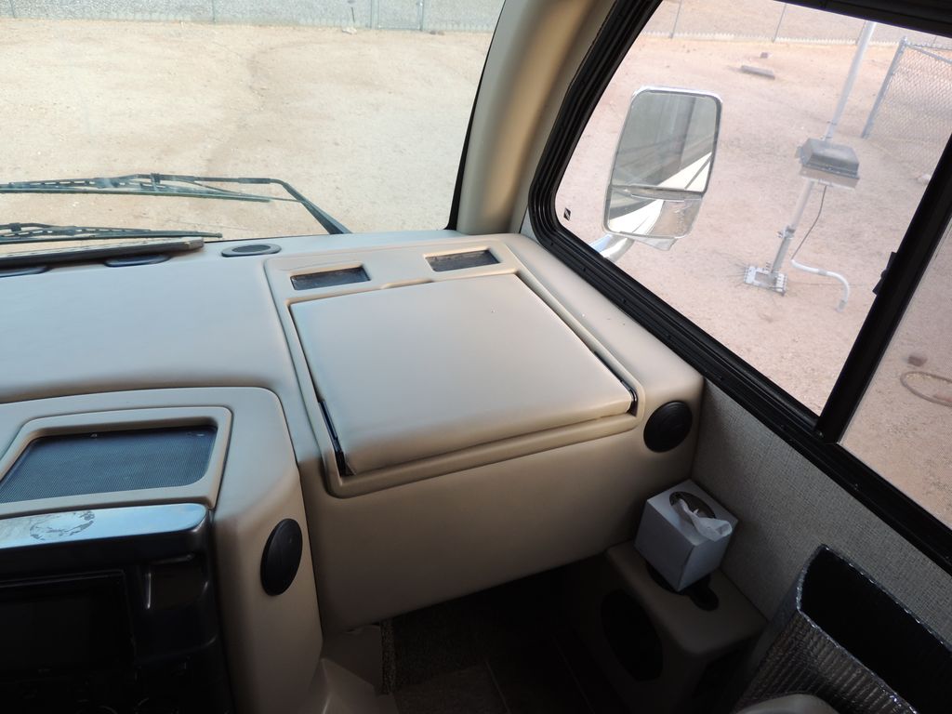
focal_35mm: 24
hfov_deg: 71.6
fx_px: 660
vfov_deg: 56.8
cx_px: 476
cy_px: 357
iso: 100
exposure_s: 1/100
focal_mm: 4.3
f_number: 3
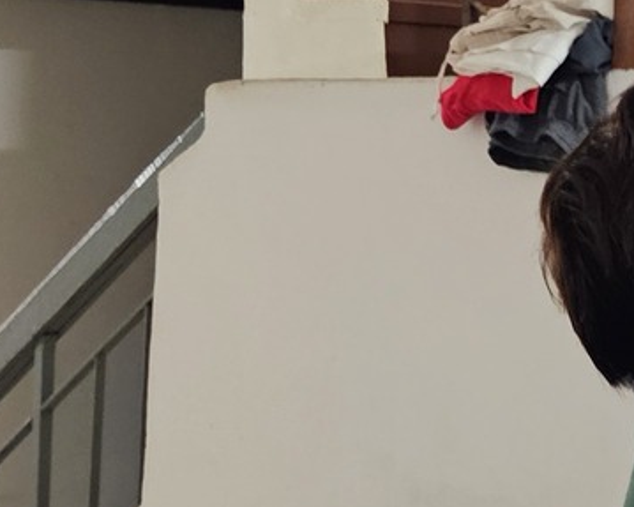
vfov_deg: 12.3
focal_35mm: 125
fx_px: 2345
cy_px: 191
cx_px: 1727
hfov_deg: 11.4
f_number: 1.7
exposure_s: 1/25
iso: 640
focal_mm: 6.3
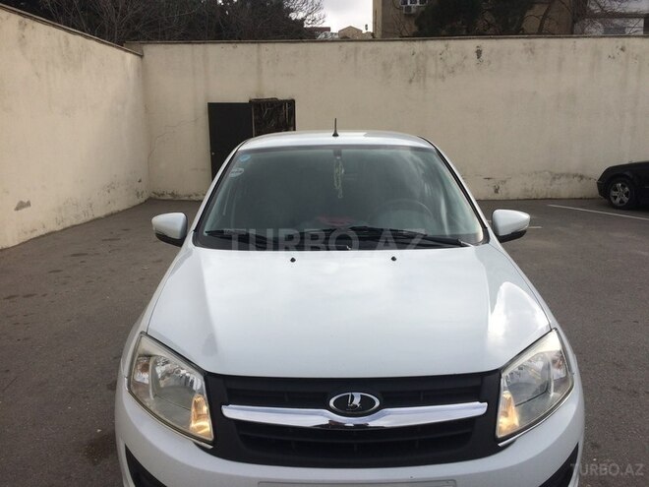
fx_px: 544
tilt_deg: -9.1
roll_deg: -1.2
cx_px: 324
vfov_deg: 48.2
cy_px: 244
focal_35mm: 29
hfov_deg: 61.7
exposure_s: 1/2933
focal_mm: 4.15
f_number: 2.2
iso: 32
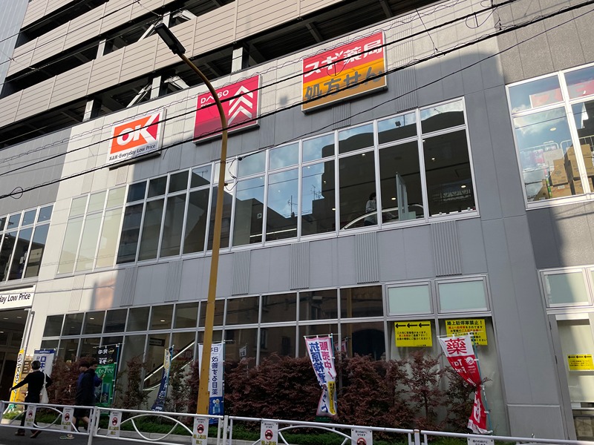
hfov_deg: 67.3
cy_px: 222
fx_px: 446
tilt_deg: +22.4
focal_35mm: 26
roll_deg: -0.5
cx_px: 297
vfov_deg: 53.1
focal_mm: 4.2
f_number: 1.6
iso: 32
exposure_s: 1/3125
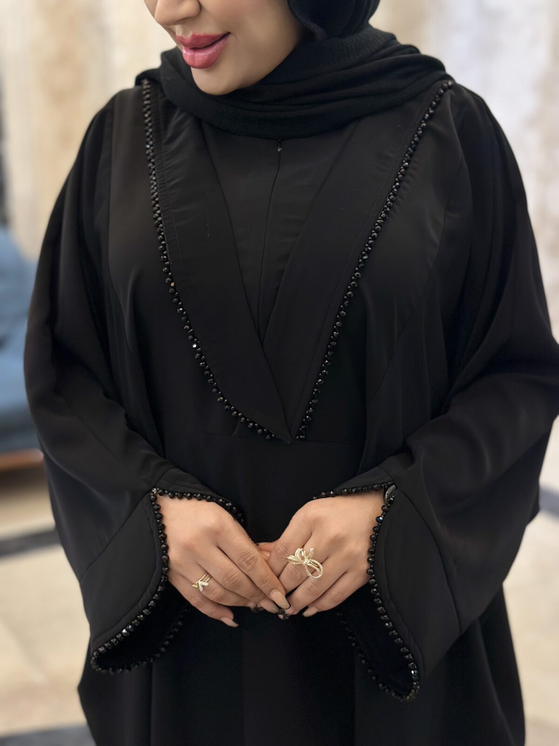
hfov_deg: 30.3
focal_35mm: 48
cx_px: 280
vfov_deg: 39.7
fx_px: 1034
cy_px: 373
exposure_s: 1/33
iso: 320
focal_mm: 6.86
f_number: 1.78
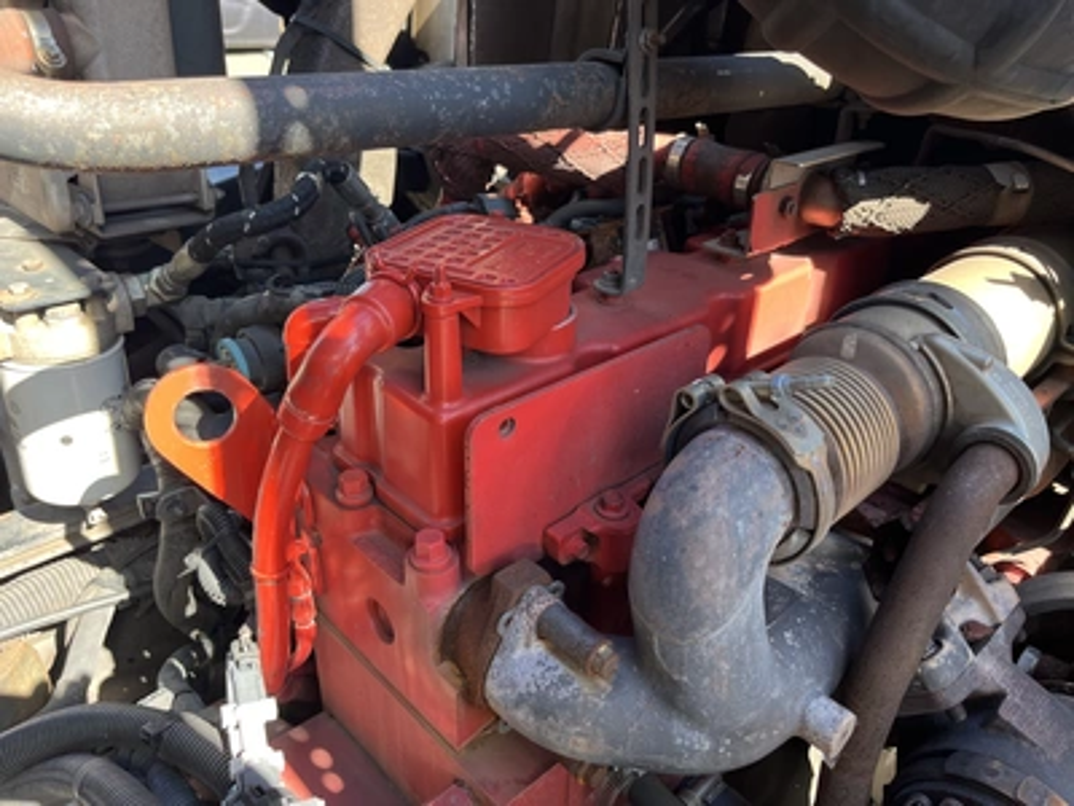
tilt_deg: -27.7
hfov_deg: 67.3
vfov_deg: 53.1
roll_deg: -4.5
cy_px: 403
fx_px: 807
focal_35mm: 26
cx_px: 537
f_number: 1.6
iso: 64
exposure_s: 1/150
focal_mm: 5.1
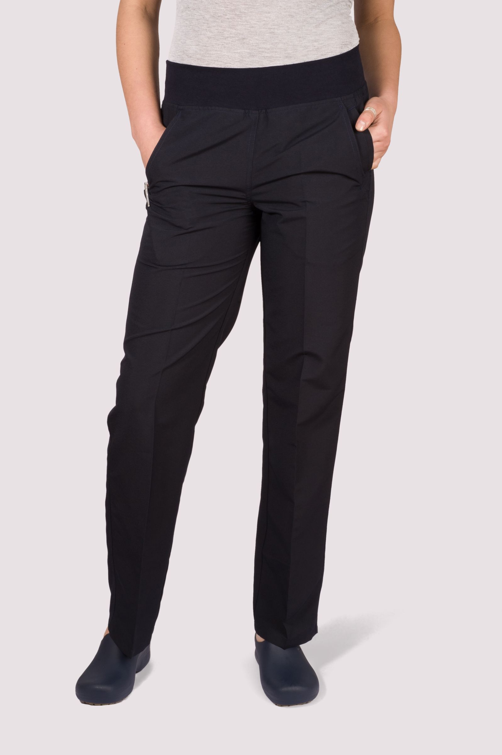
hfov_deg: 22.6
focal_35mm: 60
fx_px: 1257
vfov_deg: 33.4
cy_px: 378
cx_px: 251
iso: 200
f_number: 25
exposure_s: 1/200
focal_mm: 60
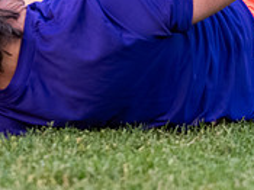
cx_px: 126
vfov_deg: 4.3
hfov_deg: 5.7
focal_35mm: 345
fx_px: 2530
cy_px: -51
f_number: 2.8
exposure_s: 1/500
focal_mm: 52
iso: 2000
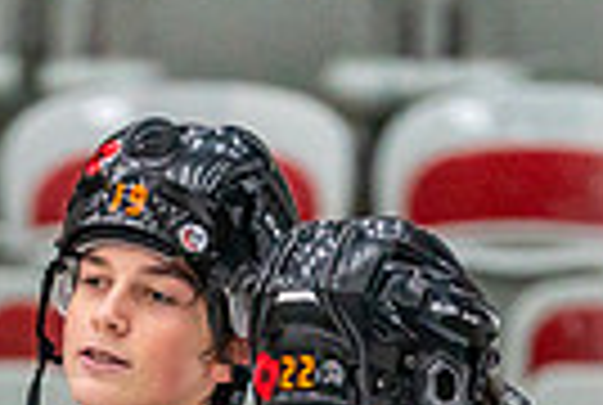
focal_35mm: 939
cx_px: 67
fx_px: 15763
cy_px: 764
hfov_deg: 2.2
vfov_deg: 1.5
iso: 3200
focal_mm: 200
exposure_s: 1/1250
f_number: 2.8
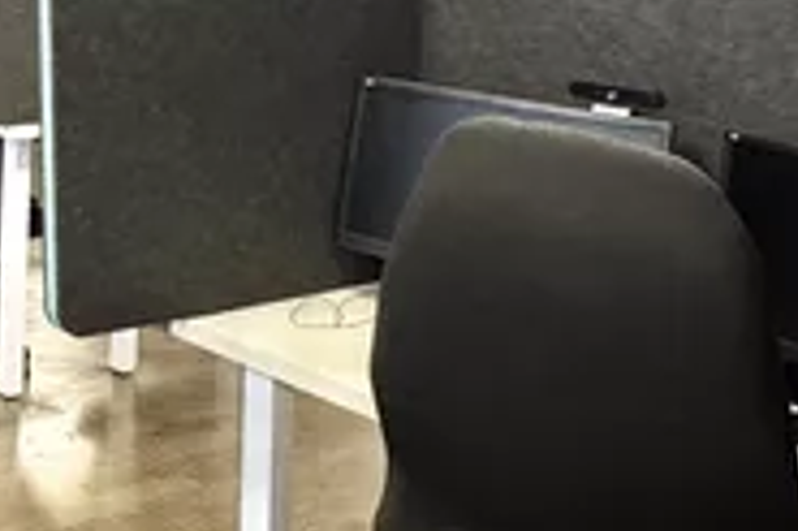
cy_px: -138
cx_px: -250
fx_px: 1395
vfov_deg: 20.0
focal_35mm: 63
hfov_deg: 26.8
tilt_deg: -0.5
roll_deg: -1.9
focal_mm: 2.22
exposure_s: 1/50
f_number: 2.2
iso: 320
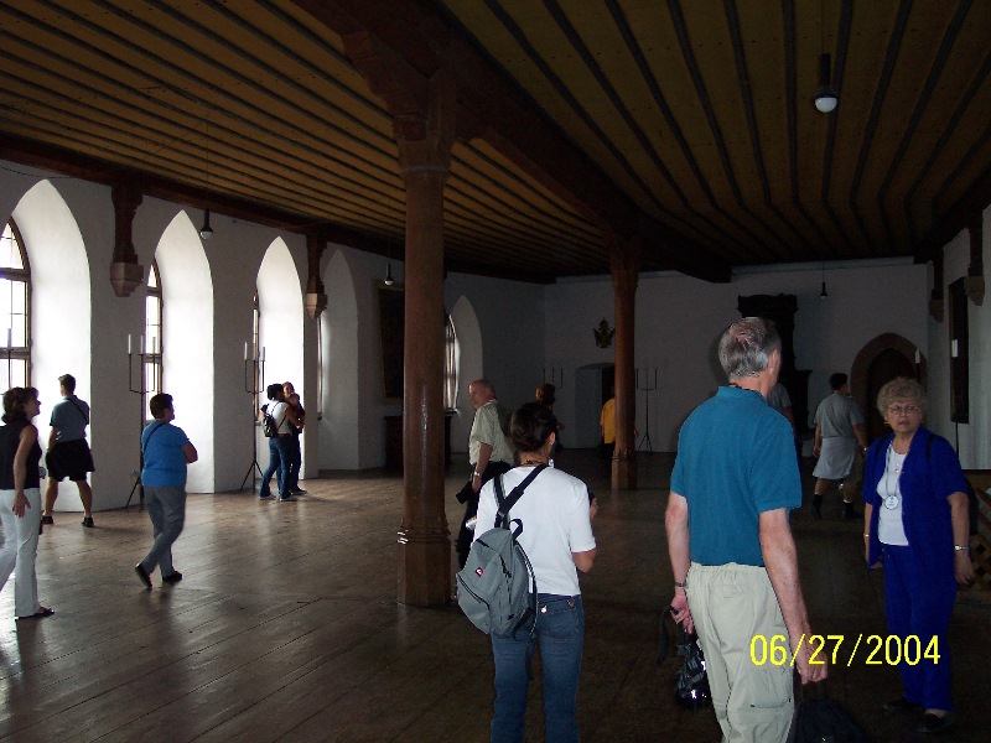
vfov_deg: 37.7
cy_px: 372
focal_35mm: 38
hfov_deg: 49.0
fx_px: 1088
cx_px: 496
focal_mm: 8
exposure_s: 1/30
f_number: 2.8
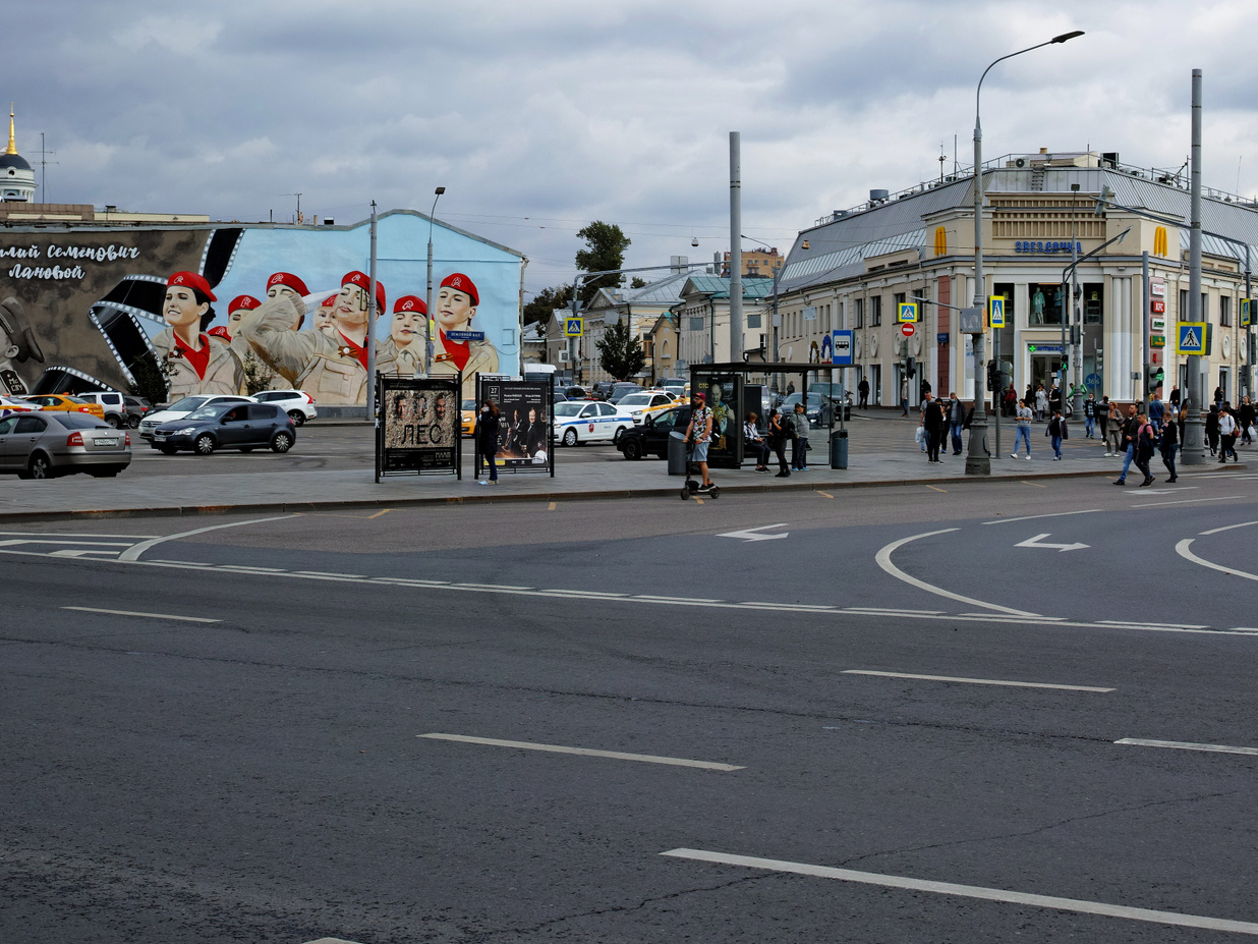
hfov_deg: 30.5
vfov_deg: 23.2
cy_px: 360
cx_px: 816
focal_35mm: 63
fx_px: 2290
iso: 100
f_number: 6.3
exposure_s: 1/250
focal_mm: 30
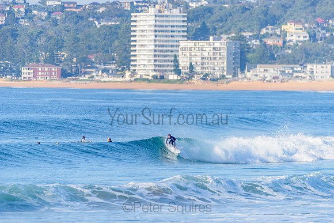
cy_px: 112
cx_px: 167
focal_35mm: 500
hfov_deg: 4.1
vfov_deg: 2.8
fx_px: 4640
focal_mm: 500
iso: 250
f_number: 5.6
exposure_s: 1/2000
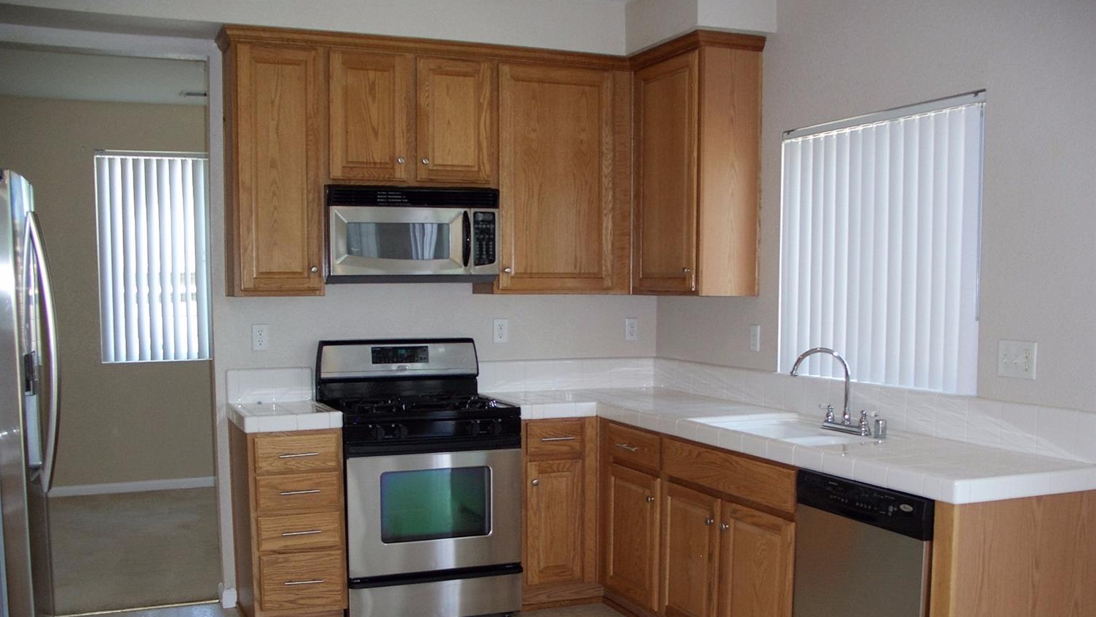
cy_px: 398
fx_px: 1046
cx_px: 548
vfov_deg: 32.6
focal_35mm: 36
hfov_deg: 55.3
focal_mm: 7.1
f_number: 2.8
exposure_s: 1/60
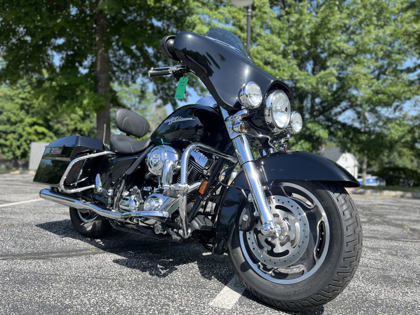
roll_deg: -0.9
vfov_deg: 53.1
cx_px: 210
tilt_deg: -2.6
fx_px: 315
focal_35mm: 26
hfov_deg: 67.3
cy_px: 158
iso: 50
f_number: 1.6
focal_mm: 5.1
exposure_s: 1/1212
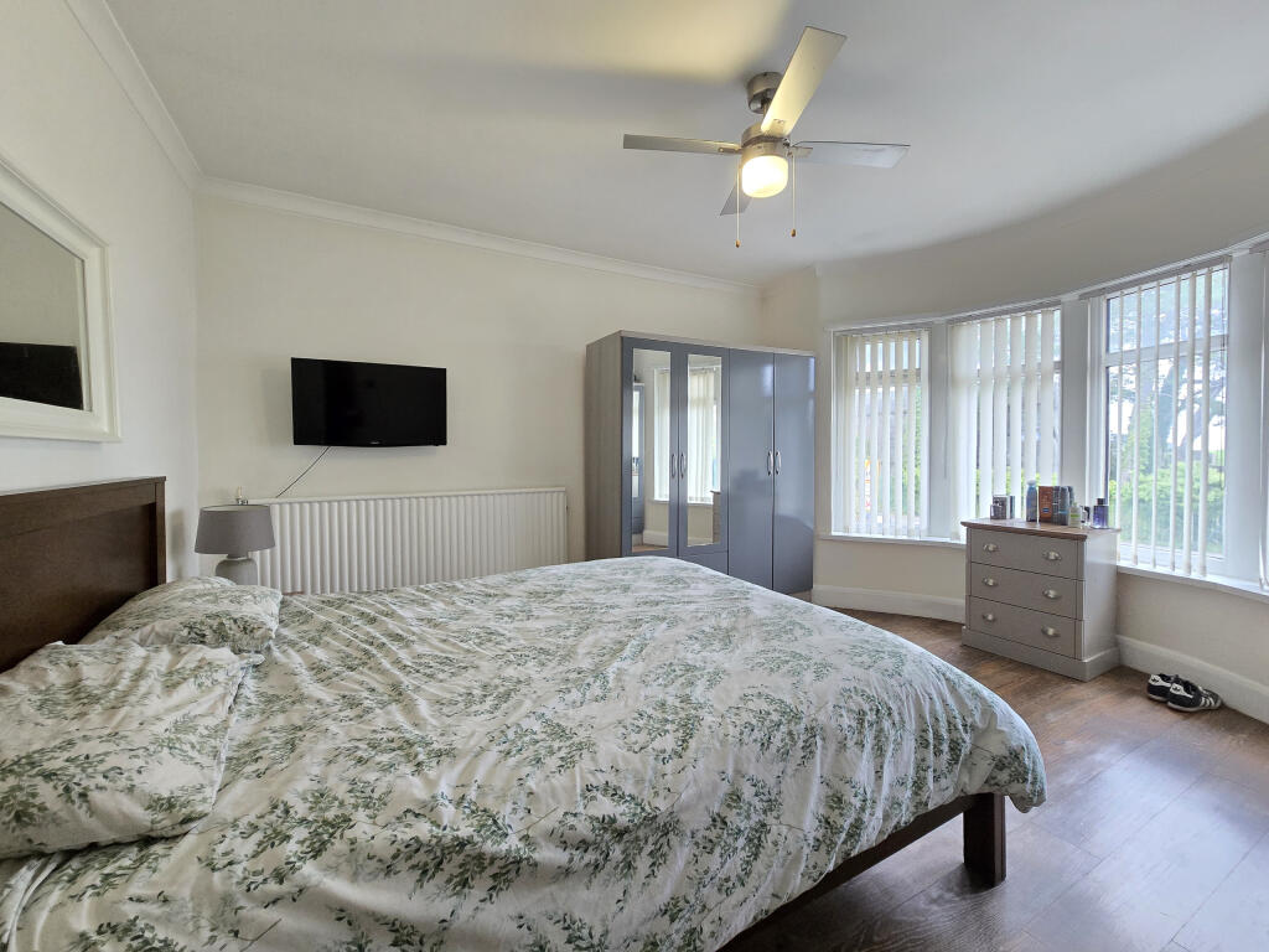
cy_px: 476
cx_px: 634
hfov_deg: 106.2
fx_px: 477
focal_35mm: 13
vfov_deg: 89.9
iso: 500
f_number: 2.2
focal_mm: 2.2
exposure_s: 1/50
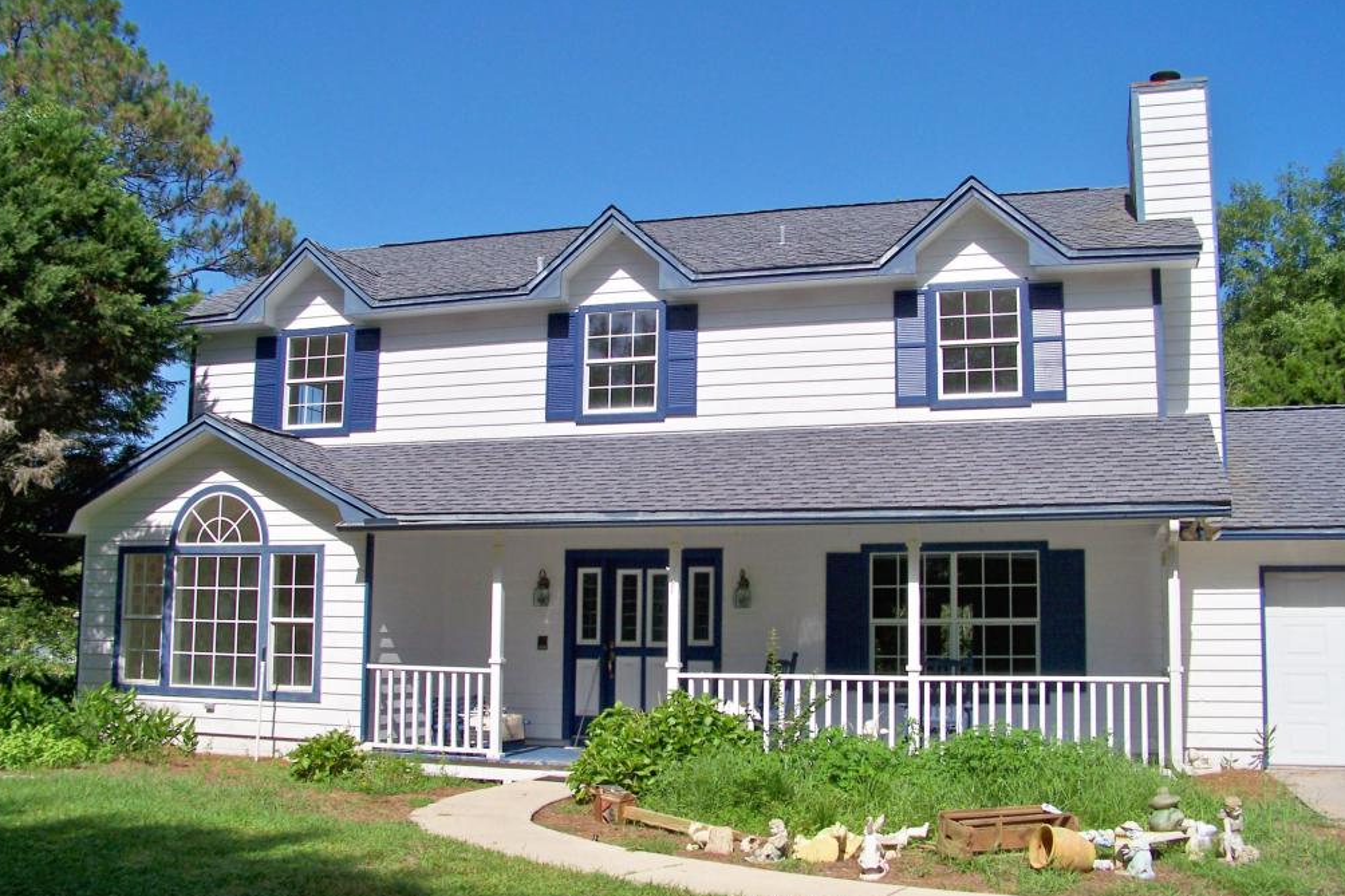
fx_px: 1307
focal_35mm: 35
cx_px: 677
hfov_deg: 54.4
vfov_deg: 37.8
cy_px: 466
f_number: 4
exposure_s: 1/1000
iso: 100
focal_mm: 5.85
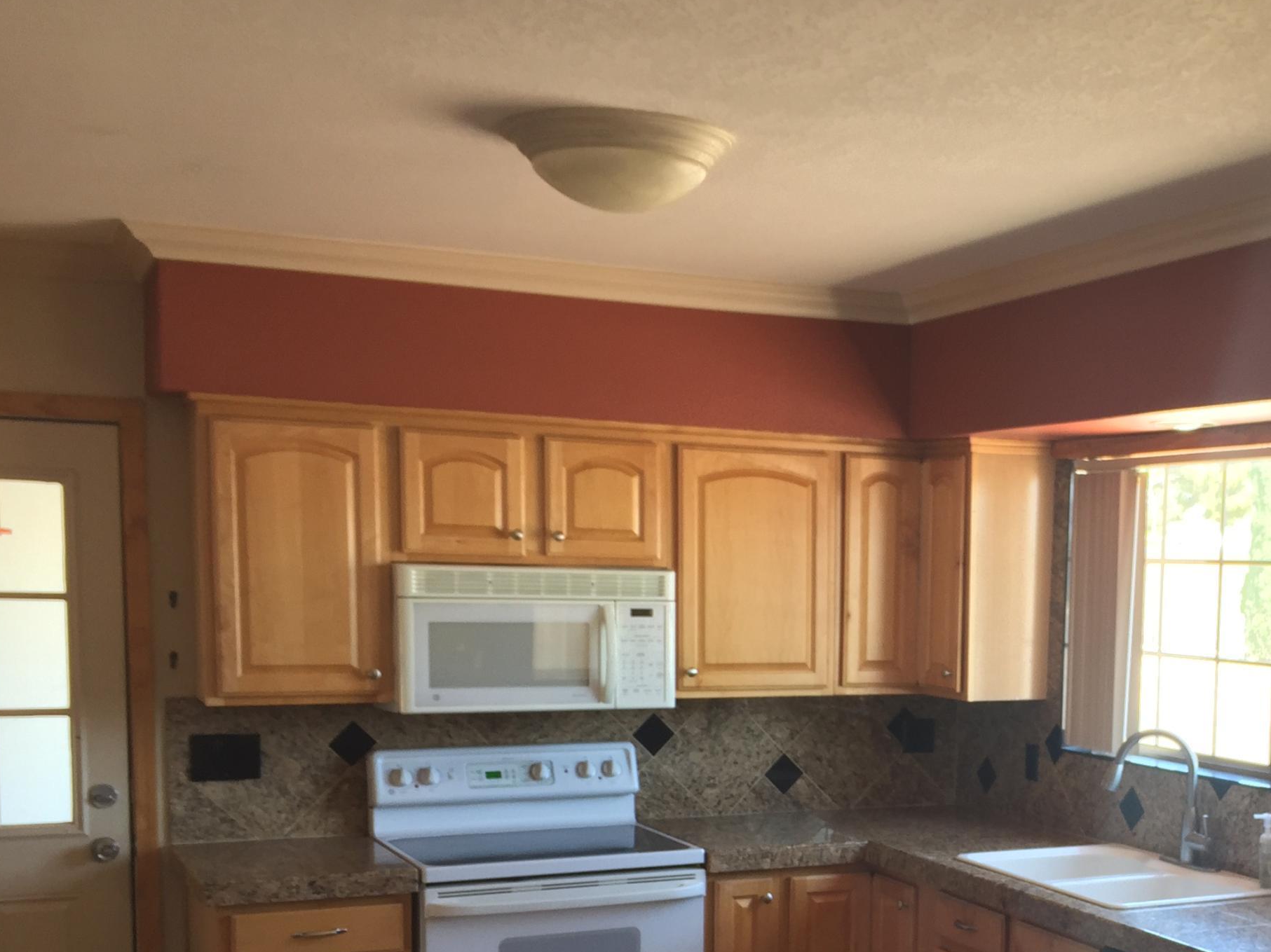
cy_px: 780
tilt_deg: -8.0
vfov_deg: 29.5
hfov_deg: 38.0
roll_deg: -2.2
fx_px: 1762
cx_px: 1044
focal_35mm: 48
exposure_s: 1/30
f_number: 2.2
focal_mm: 4.15
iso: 32
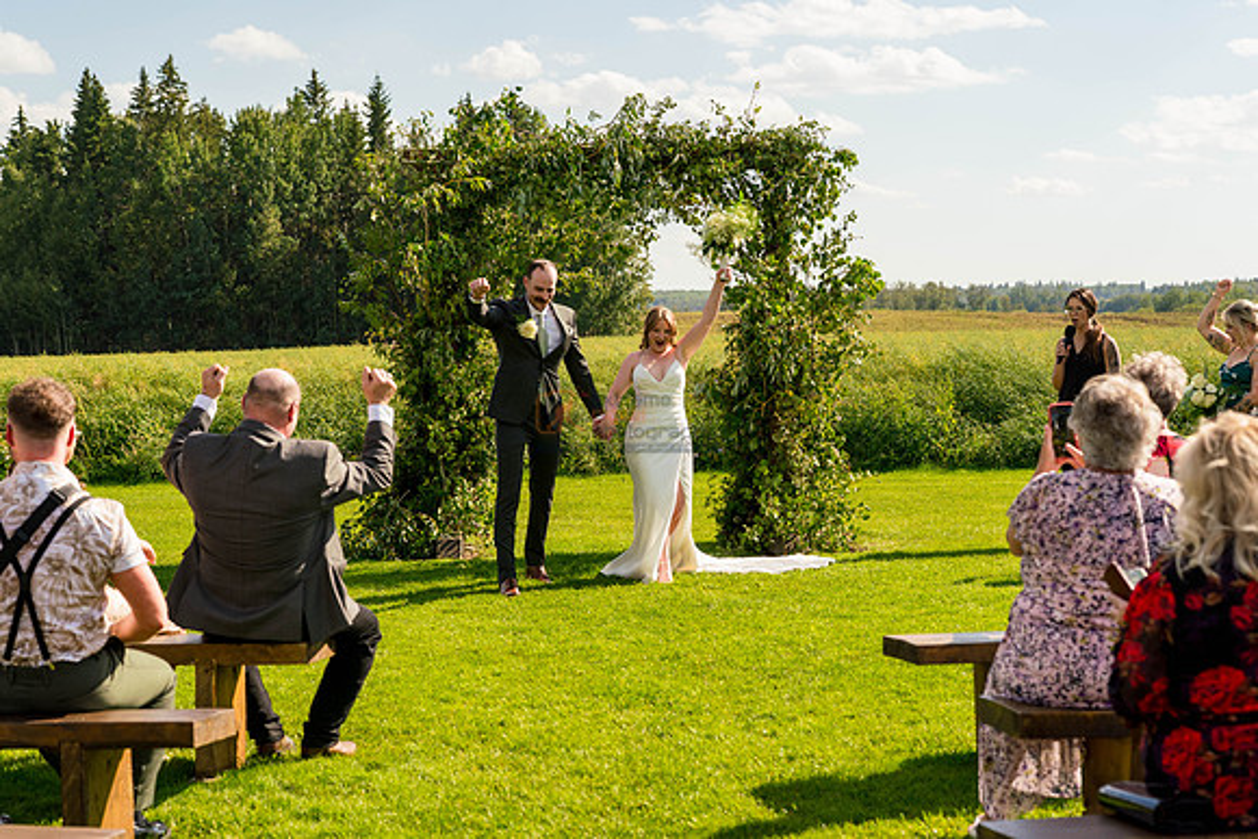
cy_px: 420
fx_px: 2292
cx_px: 629
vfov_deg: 20.8
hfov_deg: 30.7
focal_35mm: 66
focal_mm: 57
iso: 400
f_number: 4.5
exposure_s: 1/2000
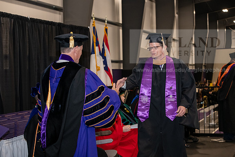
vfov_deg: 19.5
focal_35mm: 70
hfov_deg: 28.8
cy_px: 78
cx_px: 118
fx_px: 457
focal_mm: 70
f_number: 5.6
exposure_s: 1/200
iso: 2500
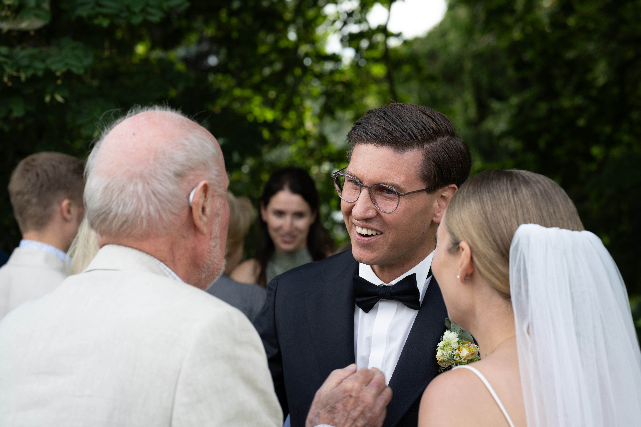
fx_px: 1513
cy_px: 214
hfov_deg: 23.9
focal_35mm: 85
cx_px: 320
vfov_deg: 16.1
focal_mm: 85
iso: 160
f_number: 5.6
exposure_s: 1/125
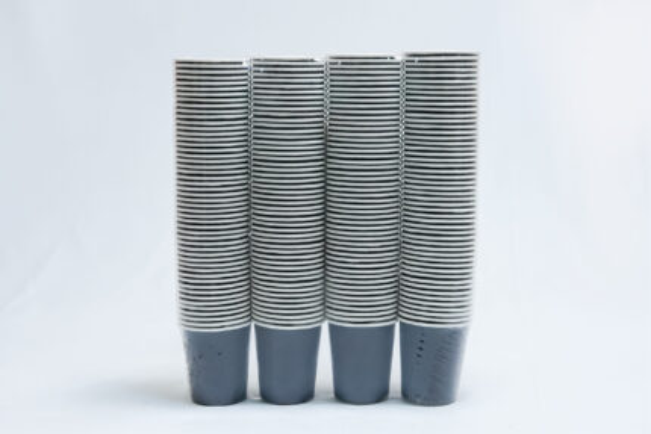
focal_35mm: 63
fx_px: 1140
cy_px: 217
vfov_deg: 21.6
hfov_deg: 31.9
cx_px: 326
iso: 3200
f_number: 11
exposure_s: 1/125
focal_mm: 42
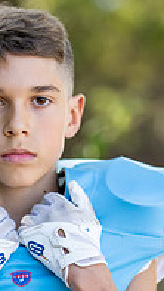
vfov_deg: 12.1
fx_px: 1359
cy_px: 278
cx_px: 32
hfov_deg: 6.9
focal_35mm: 176
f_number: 1.2
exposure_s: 1/1250
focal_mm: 50
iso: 100
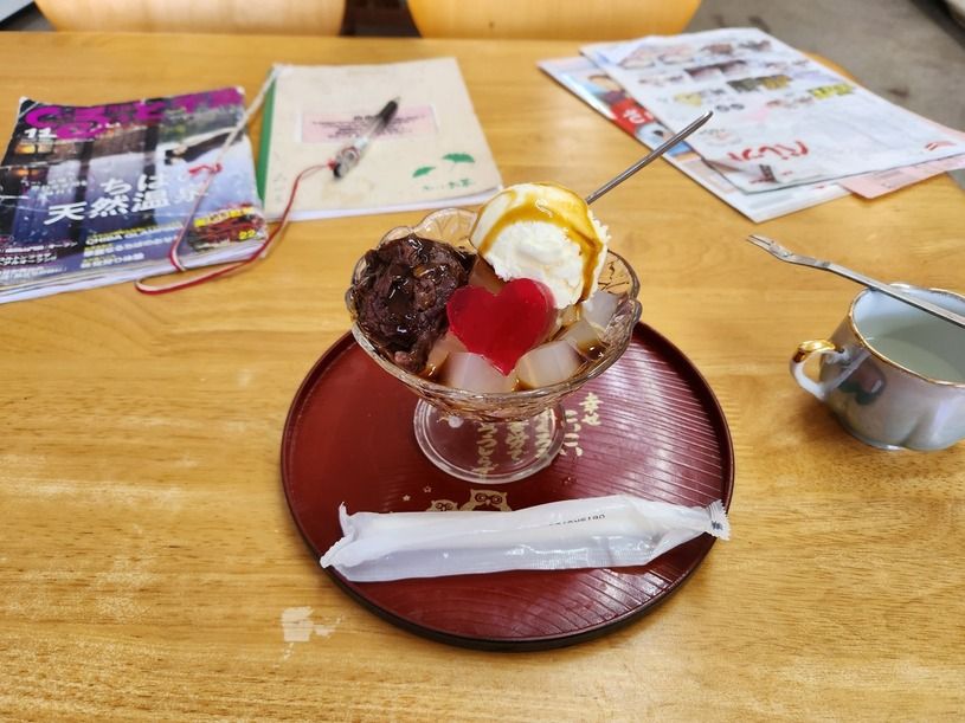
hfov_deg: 73.9
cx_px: 482
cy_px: 362
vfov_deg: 58.9
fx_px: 641
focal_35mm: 23
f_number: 1.8
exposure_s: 1/100
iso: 160
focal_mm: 5.4
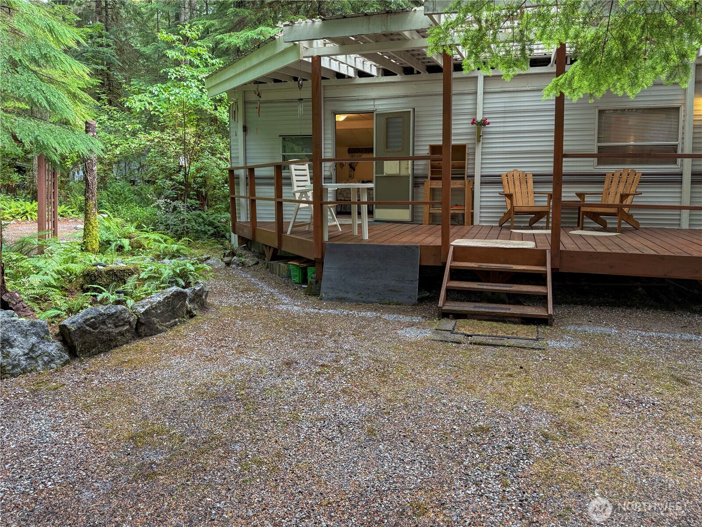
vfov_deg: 56.8
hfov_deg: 71.6
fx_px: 487
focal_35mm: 24
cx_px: 351
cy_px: 264
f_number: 1.78
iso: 200
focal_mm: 6.76
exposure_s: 1/121
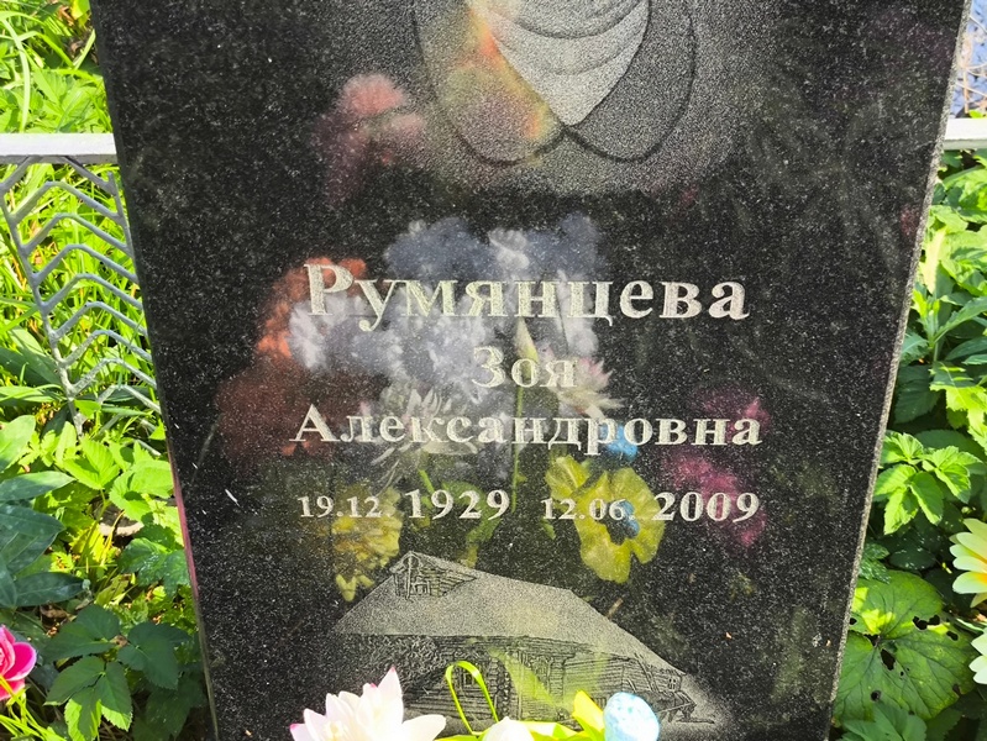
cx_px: 494
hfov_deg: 38.2
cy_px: 370
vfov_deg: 29.1
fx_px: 1426
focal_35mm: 50
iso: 50
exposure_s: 1/343
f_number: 1.7
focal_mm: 4.71
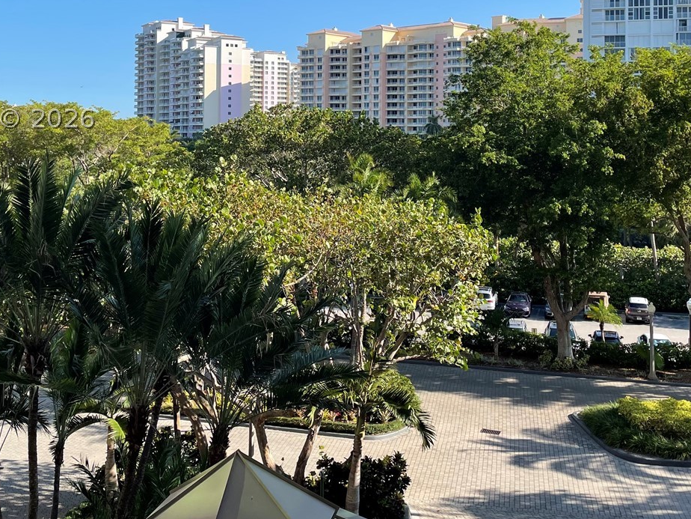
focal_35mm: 45
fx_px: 898
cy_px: 118
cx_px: 324
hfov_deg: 42.1
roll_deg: -0.1
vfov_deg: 31.5
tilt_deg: +3.0
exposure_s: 1/2398
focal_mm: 4.2
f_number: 1.6
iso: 32
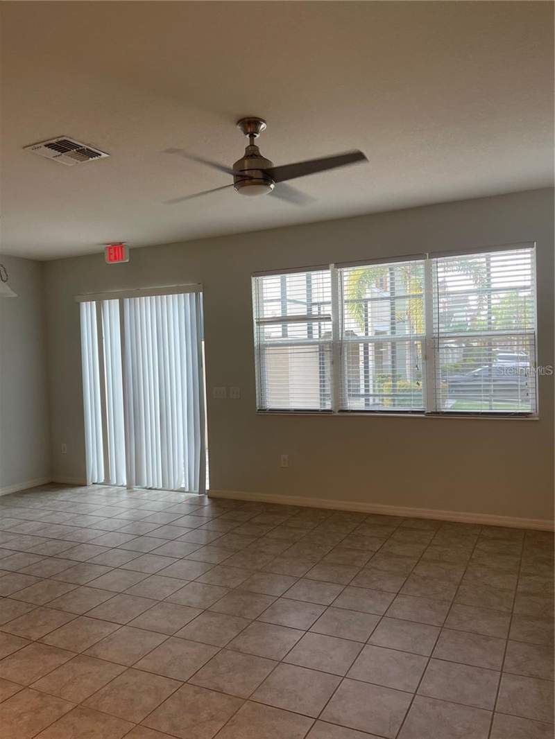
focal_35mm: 25
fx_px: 534
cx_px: 278
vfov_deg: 69.4
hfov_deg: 54.9
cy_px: 370
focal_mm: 5.1
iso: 80
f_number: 1.6
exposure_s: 1/60
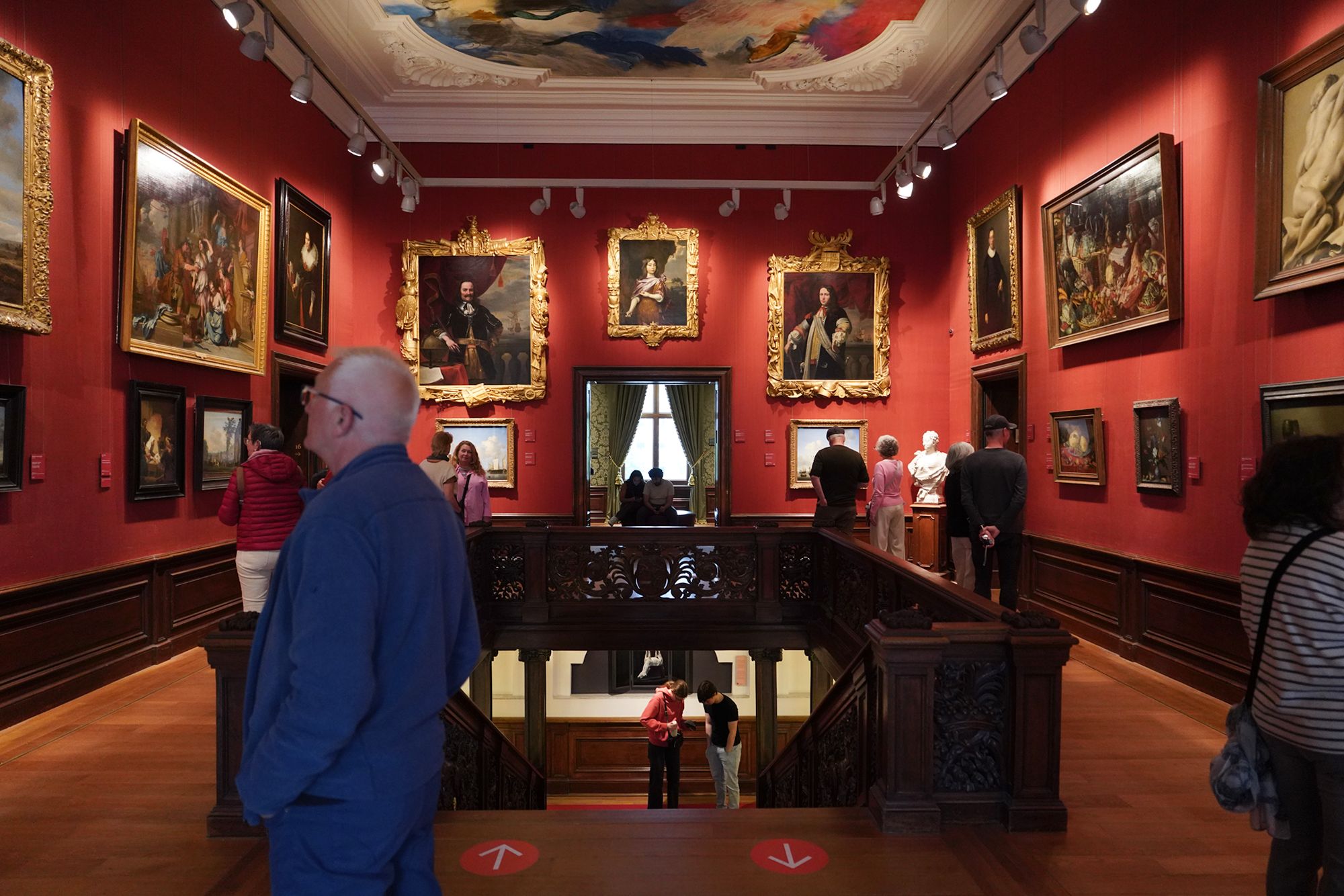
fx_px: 896
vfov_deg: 53.1
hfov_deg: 73.7
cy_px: 448
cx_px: 672
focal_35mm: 24
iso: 3200
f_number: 3.2
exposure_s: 1/80
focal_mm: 24
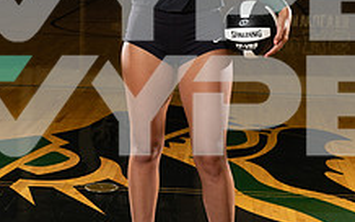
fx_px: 957
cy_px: -8
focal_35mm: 99
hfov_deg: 21.0
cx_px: 178
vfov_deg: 13.0
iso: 800
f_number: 5.6
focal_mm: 47
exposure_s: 1/250
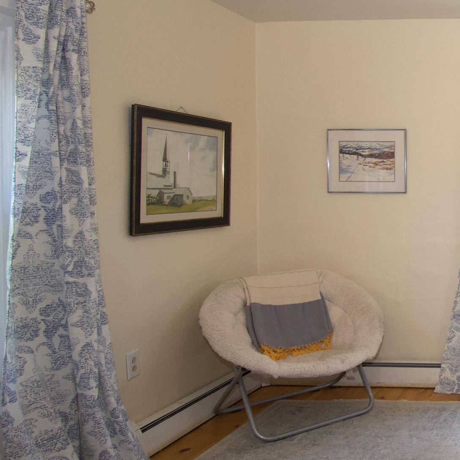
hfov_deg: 36.0
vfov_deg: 46.0
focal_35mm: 36
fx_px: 541
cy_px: 203
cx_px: 551
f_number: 5
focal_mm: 10
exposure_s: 1/200
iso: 450
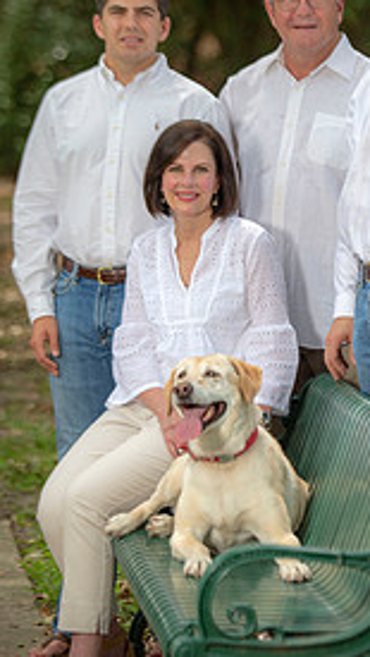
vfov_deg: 11.2
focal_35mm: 192
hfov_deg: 6.3
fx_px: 3344
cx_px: 312
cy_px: 284
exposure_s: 1/125
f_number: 3.2
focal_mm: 112
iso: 100
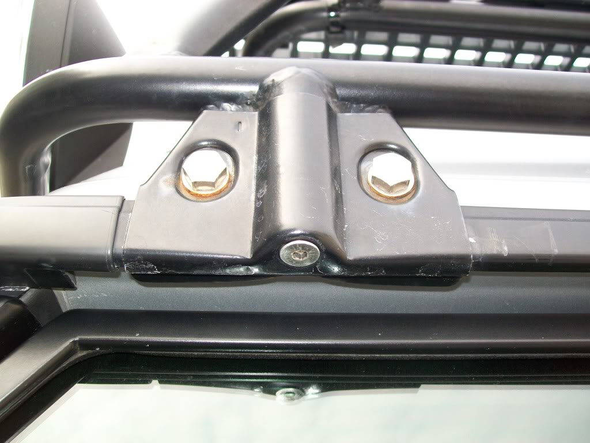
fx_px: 614
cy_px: 222
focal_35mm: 36
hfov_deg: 51.4
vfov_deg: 39.7
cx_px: 295
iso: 64
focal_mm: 6
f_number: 2.7
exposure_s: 1/200
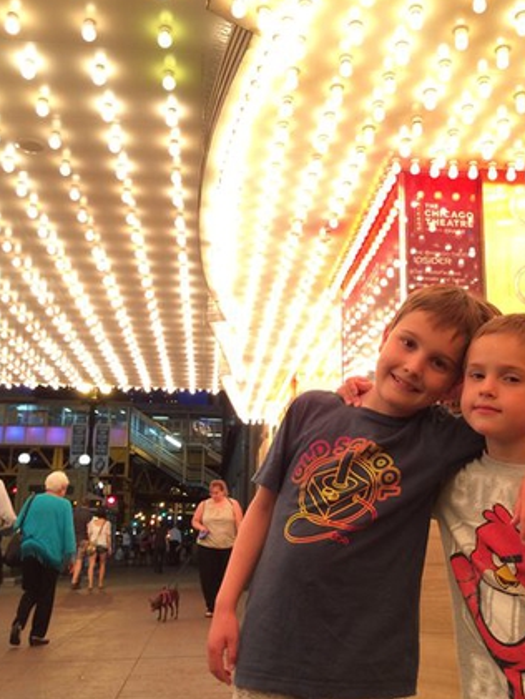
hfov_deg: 37.7
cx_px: 286
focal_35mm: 38
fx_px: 768
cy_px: 378
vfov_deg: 48.9
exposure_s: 1/30
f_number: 2.2
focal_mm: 4.12
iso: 160
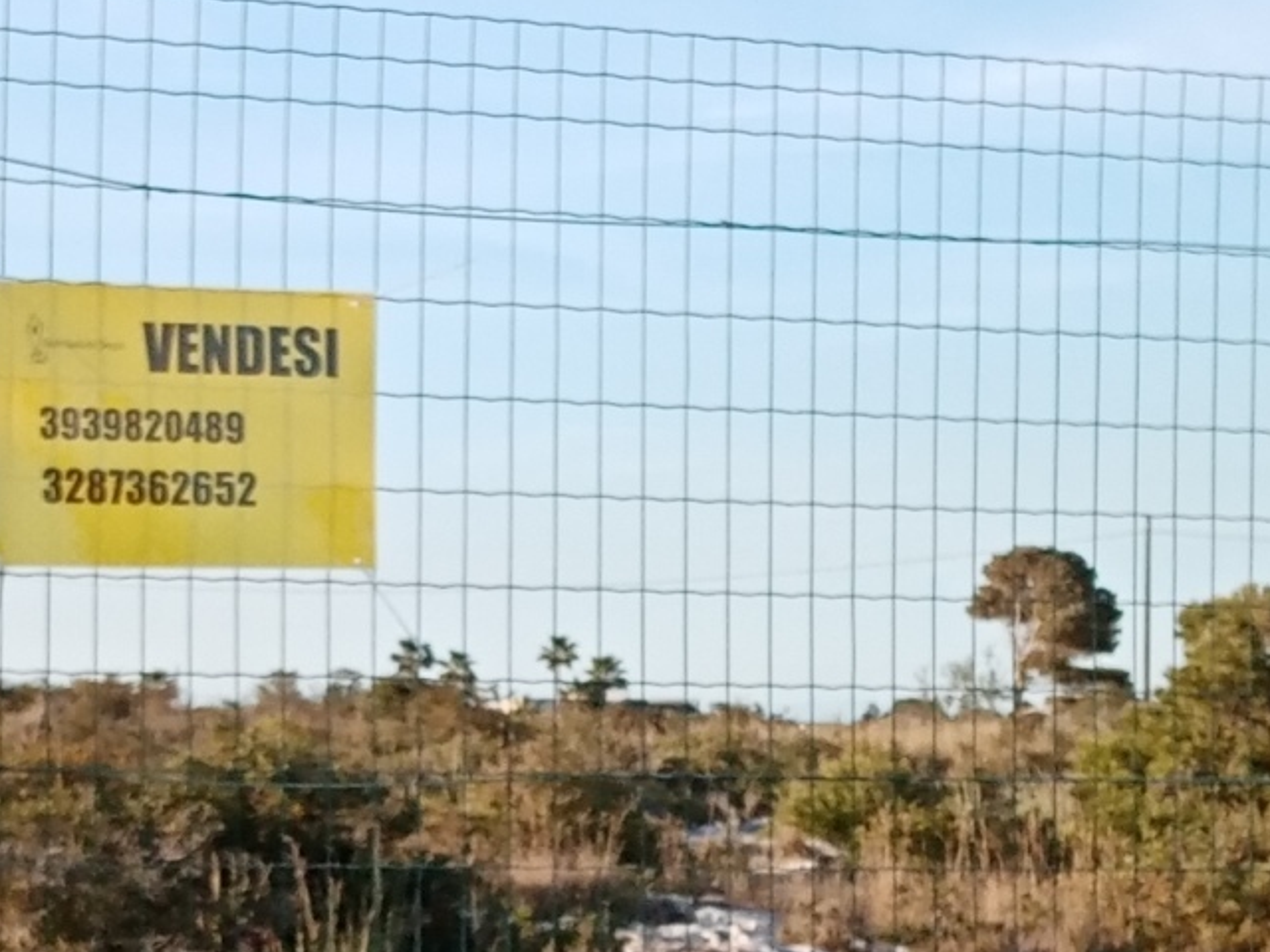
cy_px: 704
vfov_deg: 14.2
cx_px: 488
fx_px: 3816
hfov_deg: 18.9
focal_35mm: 104
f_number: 1.8
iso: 114
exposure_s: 1/698
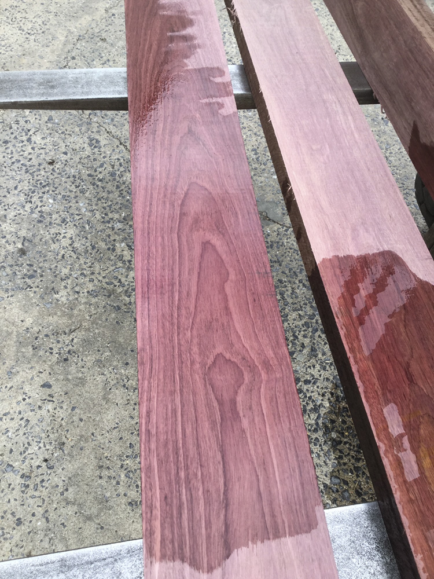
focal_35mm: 31
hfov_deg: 45.4
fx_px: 518
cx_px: 217
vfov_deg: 58.4
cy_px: 290
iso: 25
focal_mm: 3.3
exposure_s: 1/200
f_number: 2.4
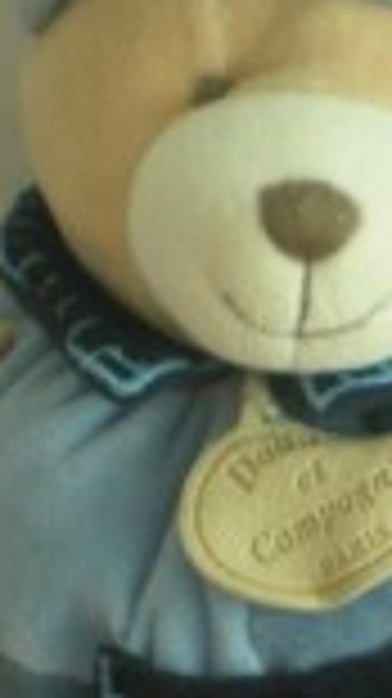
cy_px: 657
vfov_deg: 15.2
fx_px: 2573
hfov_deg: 8.7
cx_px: 387
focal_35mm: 139
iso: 164
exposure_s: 1/58.1
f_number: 3.1
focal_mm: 6.3
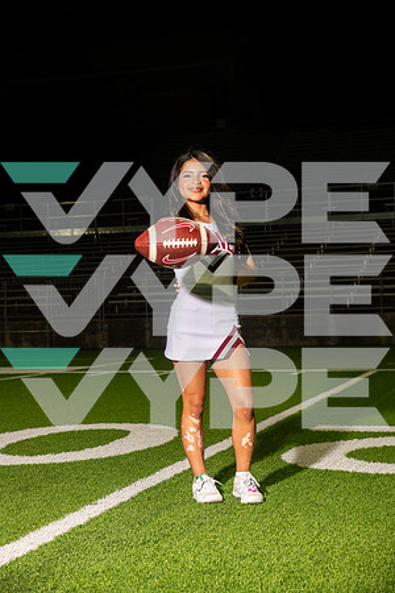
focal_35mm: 60
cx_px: 198
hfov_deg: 22.6
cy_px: 296
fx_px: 987
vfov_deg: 33.4
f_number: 7.1
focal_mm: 60
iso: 1000
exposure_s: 1/400
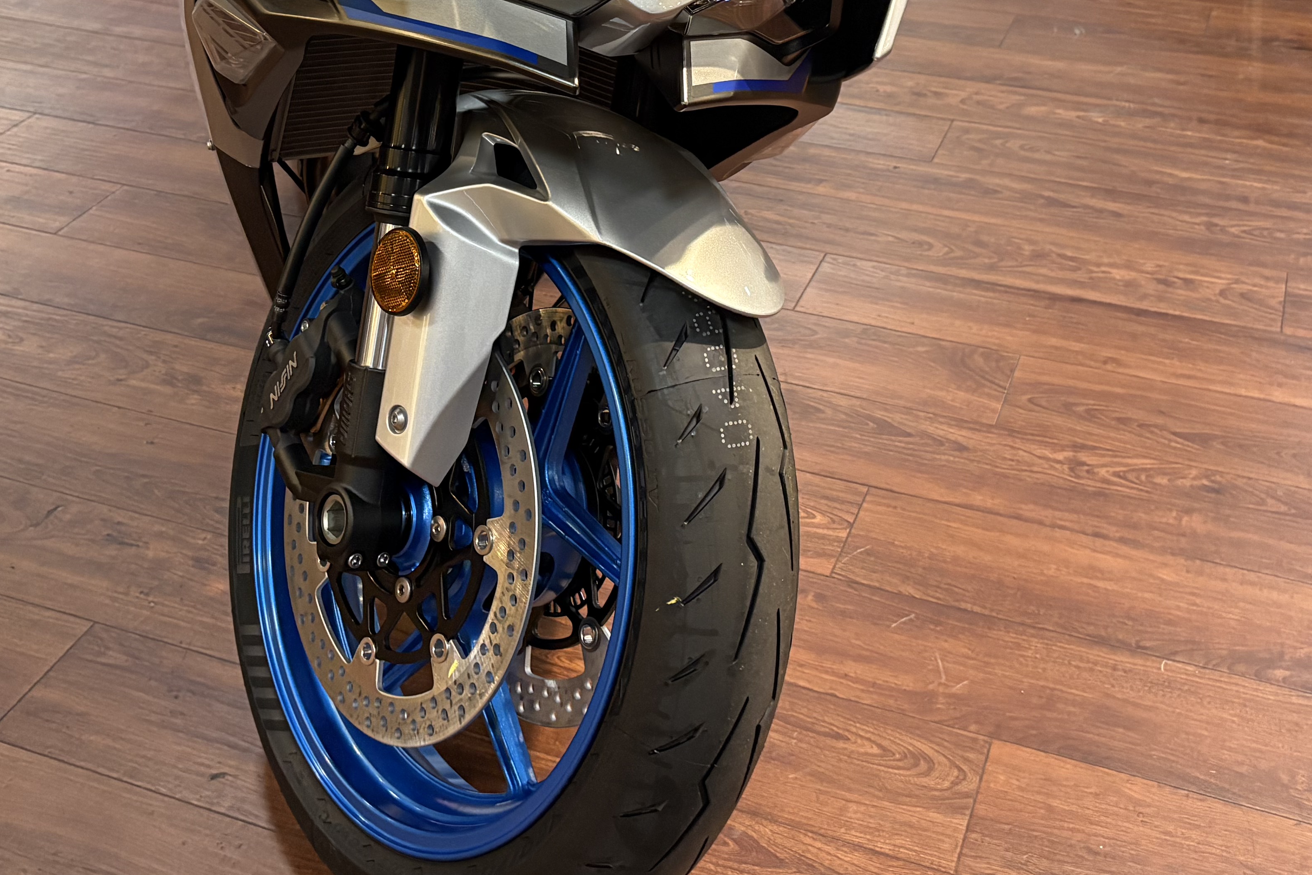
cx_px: 599
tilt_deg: -22.4
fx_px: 1786
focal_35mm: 49
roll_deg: +0.8
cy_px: 59
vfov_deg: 26.4
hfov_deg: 40.3
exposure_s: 1/60
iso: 320
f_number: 1.6
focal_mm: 5.96
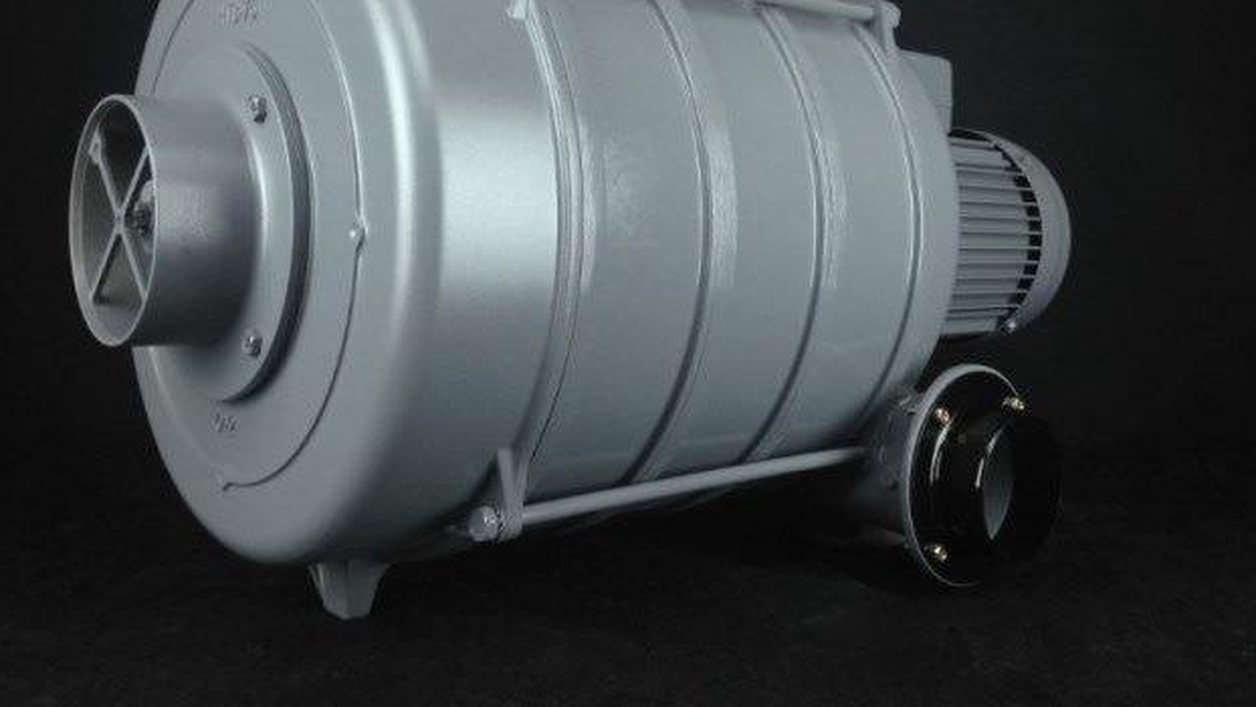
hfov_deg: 54.0
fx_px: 1232
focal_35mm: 37
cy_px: 255
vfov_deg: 31.8
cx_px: 628
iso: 50
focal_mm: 4.12
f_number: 2.4
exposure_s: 1/40
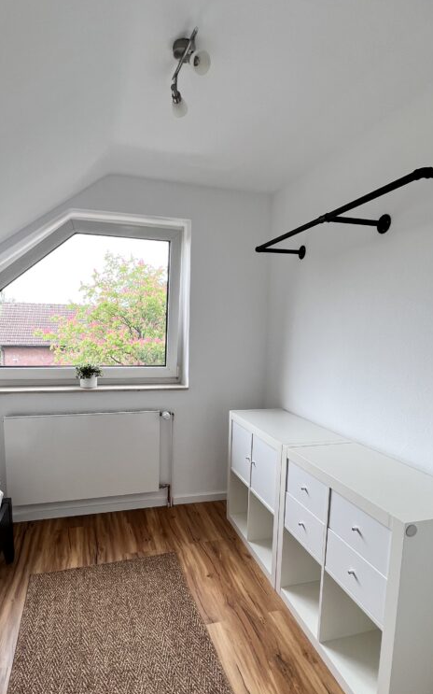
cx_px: 207
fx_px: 359
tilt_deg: -7.4
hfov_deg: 62.2
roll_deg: -1.1
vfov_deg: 87.8
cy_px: 377
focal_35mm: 19
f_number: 1.8
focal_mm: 1.57
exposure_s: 1/99
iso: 50
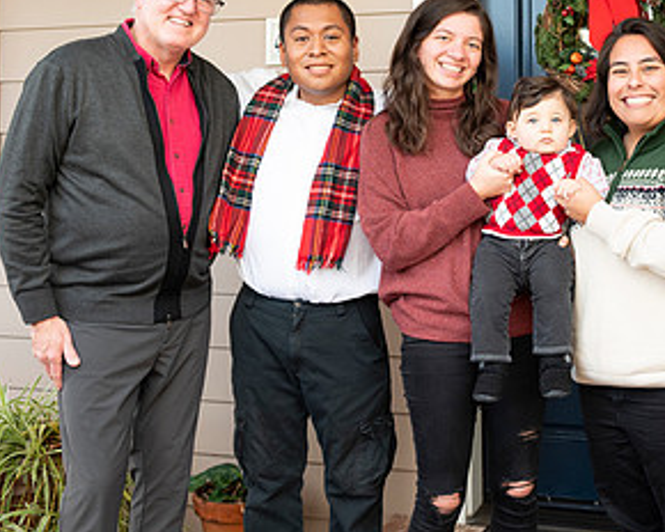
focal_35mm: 61
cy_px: 178
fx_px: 1201
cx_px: 507
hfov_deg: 30.4
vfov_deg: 24.9
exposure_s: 1/100
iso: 400
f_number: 4.8
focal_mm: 32.5
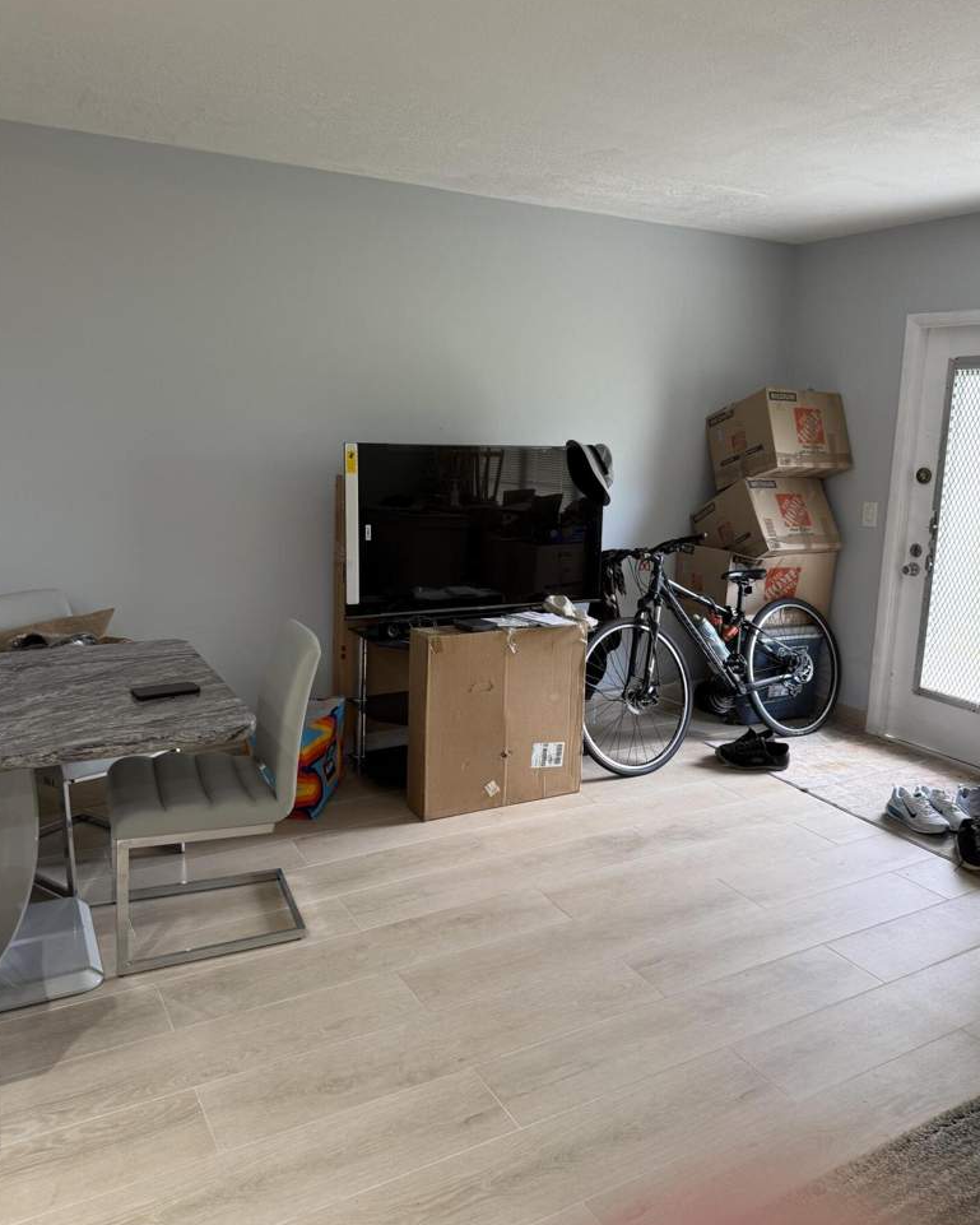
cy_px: 589
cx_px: 501
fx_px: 942
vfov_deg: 66.0
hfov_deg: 54.9
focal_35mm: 26
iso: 125
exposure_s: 1/60
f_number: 1.78
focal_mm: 6.76
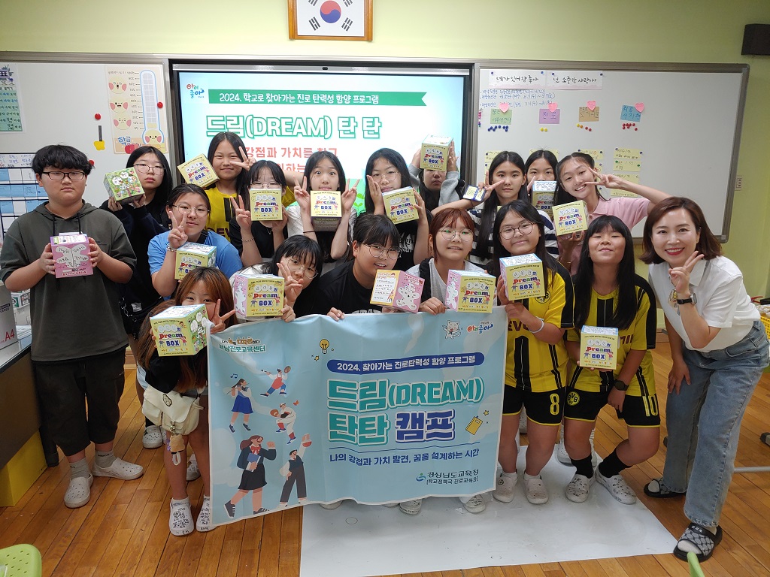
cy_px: 288
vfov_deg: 54.9
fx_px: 556
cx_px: 385
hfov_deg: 69.4
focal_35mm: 25
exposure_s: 1/60
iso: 50
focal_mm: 4.23
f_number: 1.5
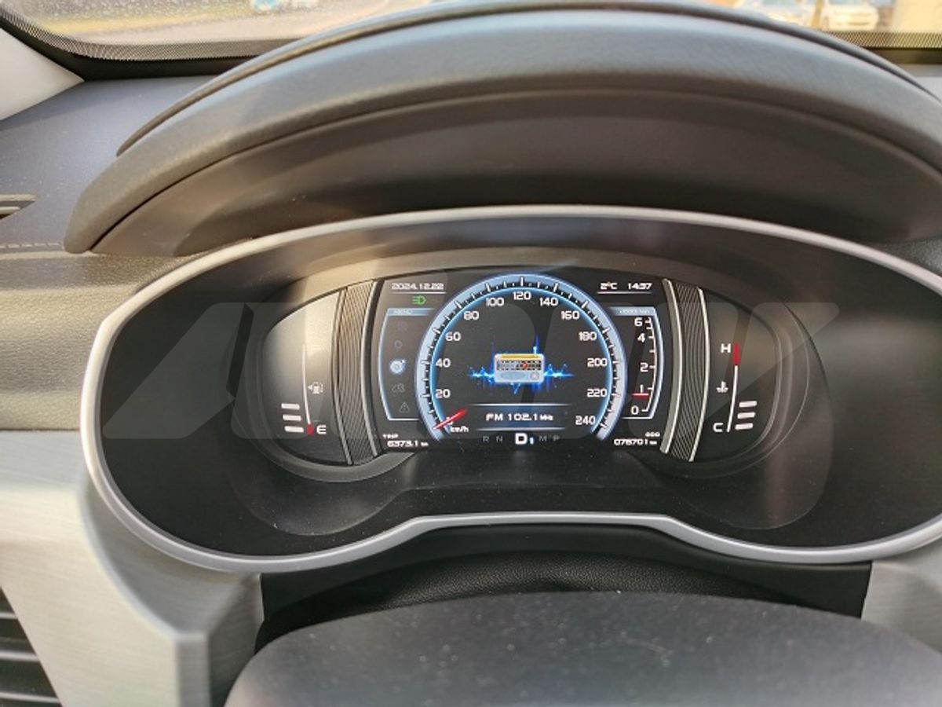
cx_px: 471
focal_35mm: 24
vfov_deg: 56.8
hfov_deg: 71.6
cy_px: 354
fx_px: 653
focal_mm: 5.25
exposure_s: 1/30
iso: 346
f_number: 1.75
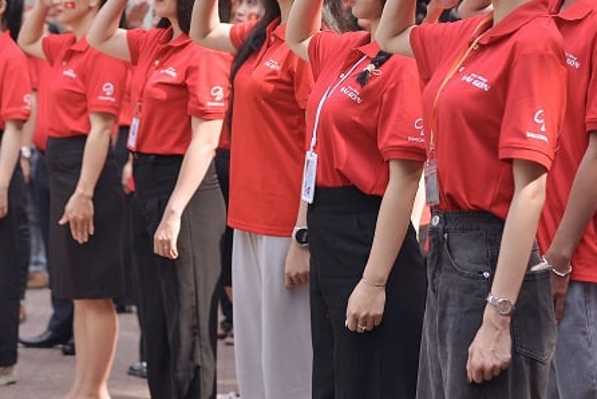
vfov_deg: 12.1
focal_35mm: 112
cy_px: -29
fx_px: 1858
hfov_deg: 18.2
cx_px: 272
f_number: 2.8
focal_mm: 50
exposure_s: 1/640
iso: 50
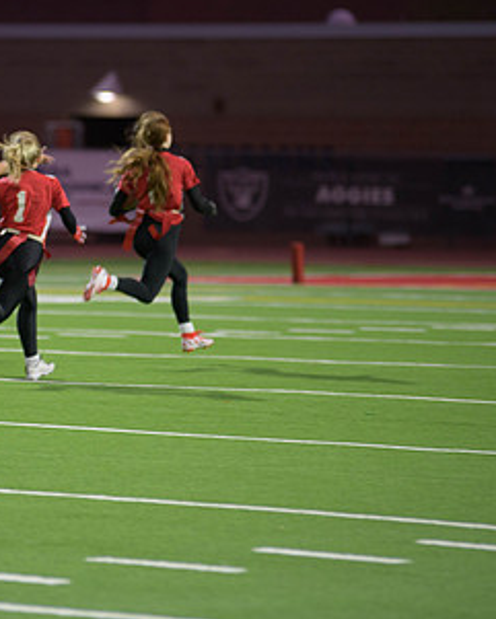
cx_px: 41
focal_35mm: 362
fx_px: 6639
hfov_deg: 4.3
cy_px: 227
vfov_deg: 5.3
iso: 1000
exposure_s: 1/200
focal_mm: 200
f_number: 2.8
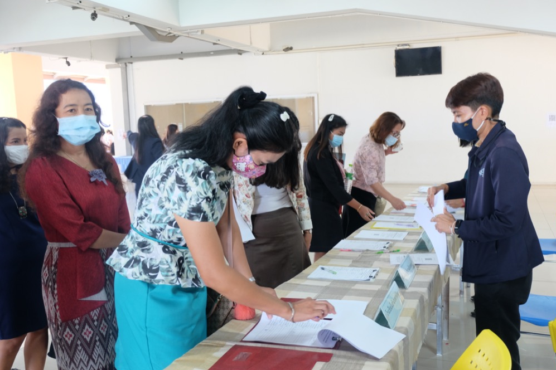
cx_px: 286
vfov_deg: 39.9
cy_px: 186
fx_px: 509
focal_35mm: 33
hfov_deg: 57.2
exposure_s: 1/42
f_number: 4
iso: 800
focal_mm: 21.1
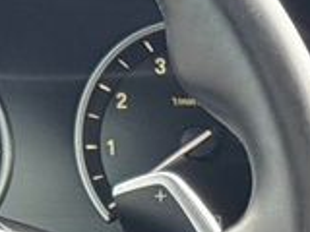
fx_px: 2749
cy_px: 681
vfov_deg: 4.6
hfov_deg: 5.9
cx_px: 957
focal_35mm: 307
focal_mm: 6.76
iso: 125
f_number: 1.78
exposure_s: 1/60
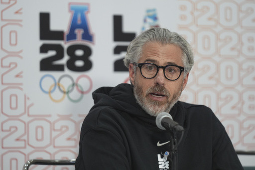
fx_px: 1416
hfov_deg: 10.3
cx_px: 128
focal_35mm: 200
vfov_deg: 6.9
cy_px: 85
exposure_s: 1/250
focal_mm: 200
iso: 2000
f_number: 2.8
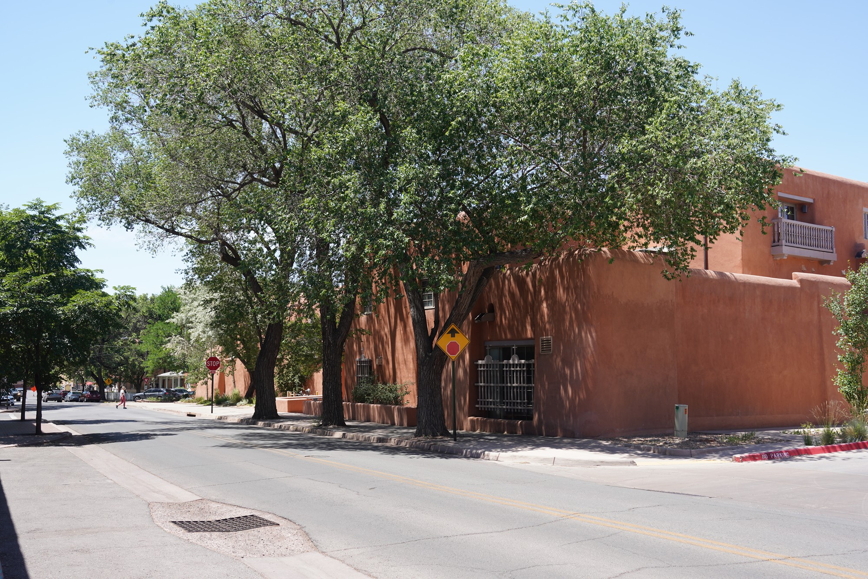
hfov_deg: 49.5
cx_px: 434
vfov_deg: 34.2
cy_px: 290
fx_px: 940
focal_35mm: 39
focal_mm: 39
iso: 100
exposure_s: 1/100
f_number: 9
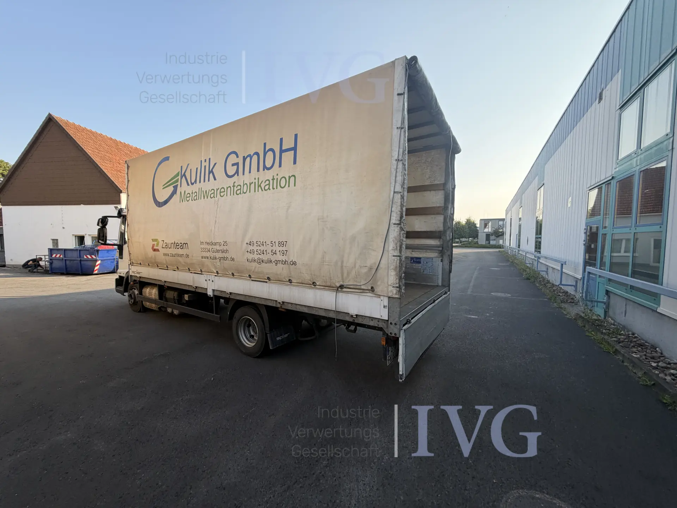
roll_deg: +1.8
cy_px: 254
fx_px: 274
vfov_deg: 85.7
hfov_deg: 102.1
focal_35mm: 14
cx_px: 338
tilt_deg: +0.4
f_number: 2.2
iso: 50
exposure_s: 1/502
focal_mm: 2.22
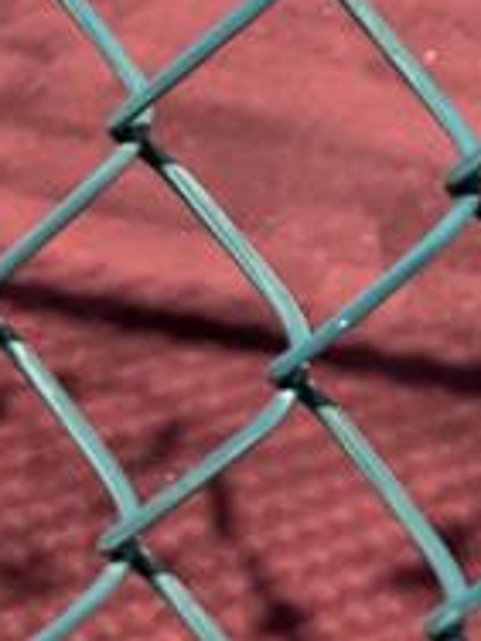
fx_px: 1816
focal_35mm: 98
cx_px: 669
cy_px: -665
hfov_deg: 14.3
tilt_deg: -12.2
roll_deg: +0.1
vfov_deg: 15.6
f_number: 1.78
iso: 80
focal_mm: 6.76
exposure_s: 1/5814
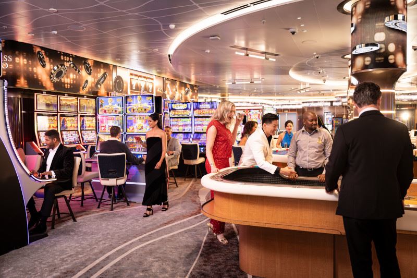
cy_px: 139
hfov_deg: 61.9
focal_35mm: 30
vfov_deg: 43.6
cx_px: 208
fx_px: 347
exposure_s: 1/200
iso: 800
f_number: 2.8
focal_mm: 30
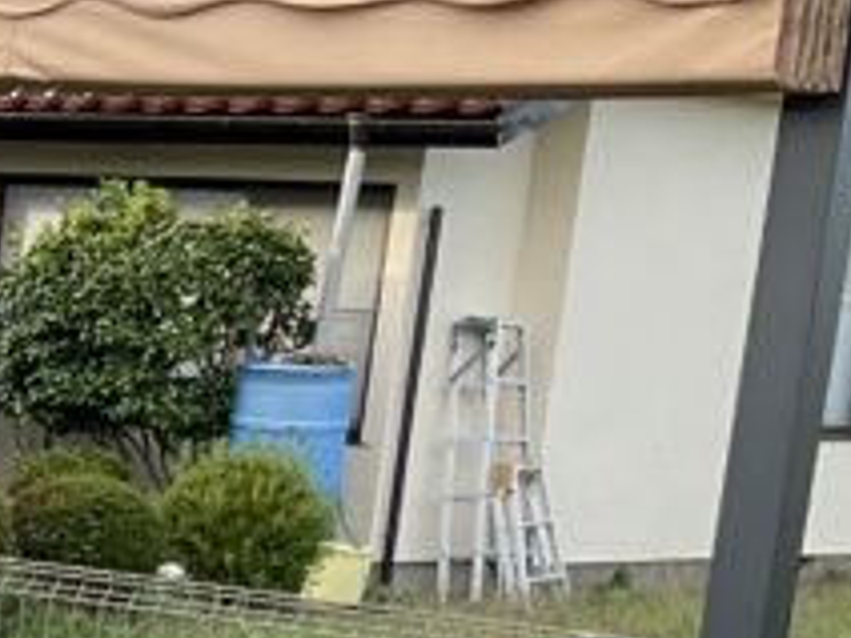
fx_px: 3442
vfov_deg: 10.2
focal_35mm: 140
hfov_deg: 12.1
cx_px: -991
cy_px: 955
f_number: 1.8
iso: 20
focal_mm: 3
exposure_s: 1/173
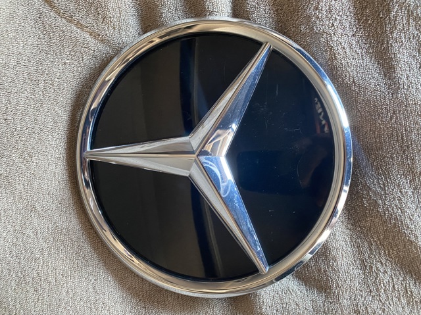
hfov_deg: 67.3
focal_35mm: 26
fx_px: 316
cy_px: 158
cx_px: 210
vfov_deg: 53.0
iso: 500
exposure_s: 1/49
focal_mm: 4.25
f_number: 1.8
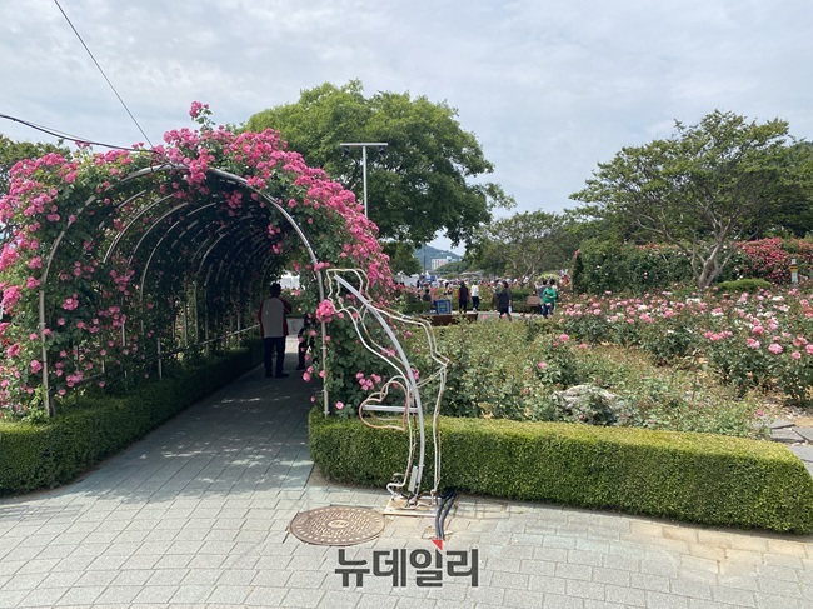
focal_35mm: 26
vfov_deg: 53.0
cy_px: 304
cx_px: 406
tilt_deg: -2.3
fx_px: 610
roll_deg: -0.6
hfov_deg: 67.3
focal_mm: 4.25
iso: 32
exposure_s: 1/2817
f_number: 1.8
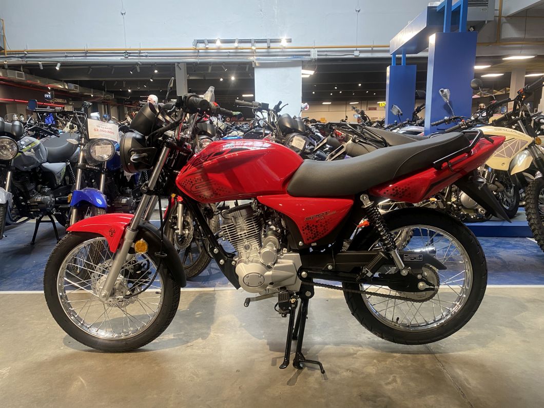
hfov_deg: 67.3
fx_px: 409
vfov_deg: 53.1
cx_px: 272
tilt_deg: -10.2
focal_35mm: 26
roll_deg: +1.1
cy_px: 204
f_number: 1.8
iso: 125
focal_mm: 4.25
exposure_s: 1/50
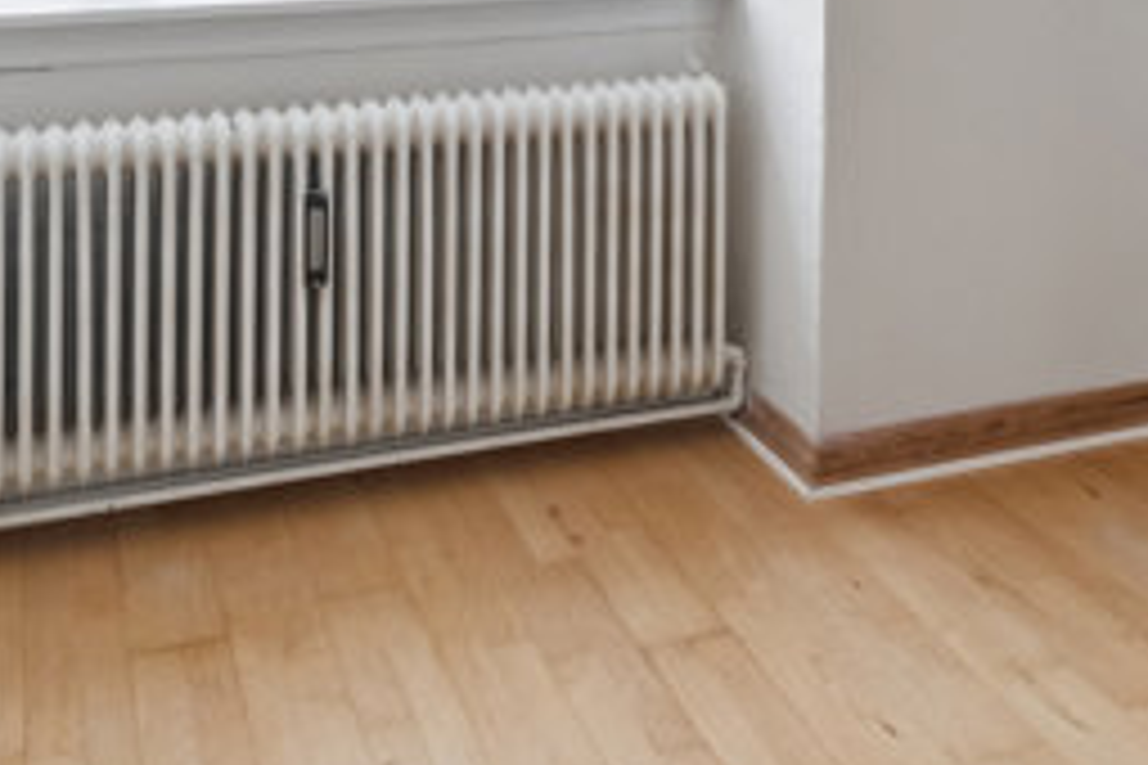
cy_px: -241
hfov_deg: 41.9
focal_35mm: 47
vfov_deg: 24.7
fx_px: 1499
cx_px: 608
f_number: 8
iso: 800
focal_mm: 10
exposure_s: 1/50
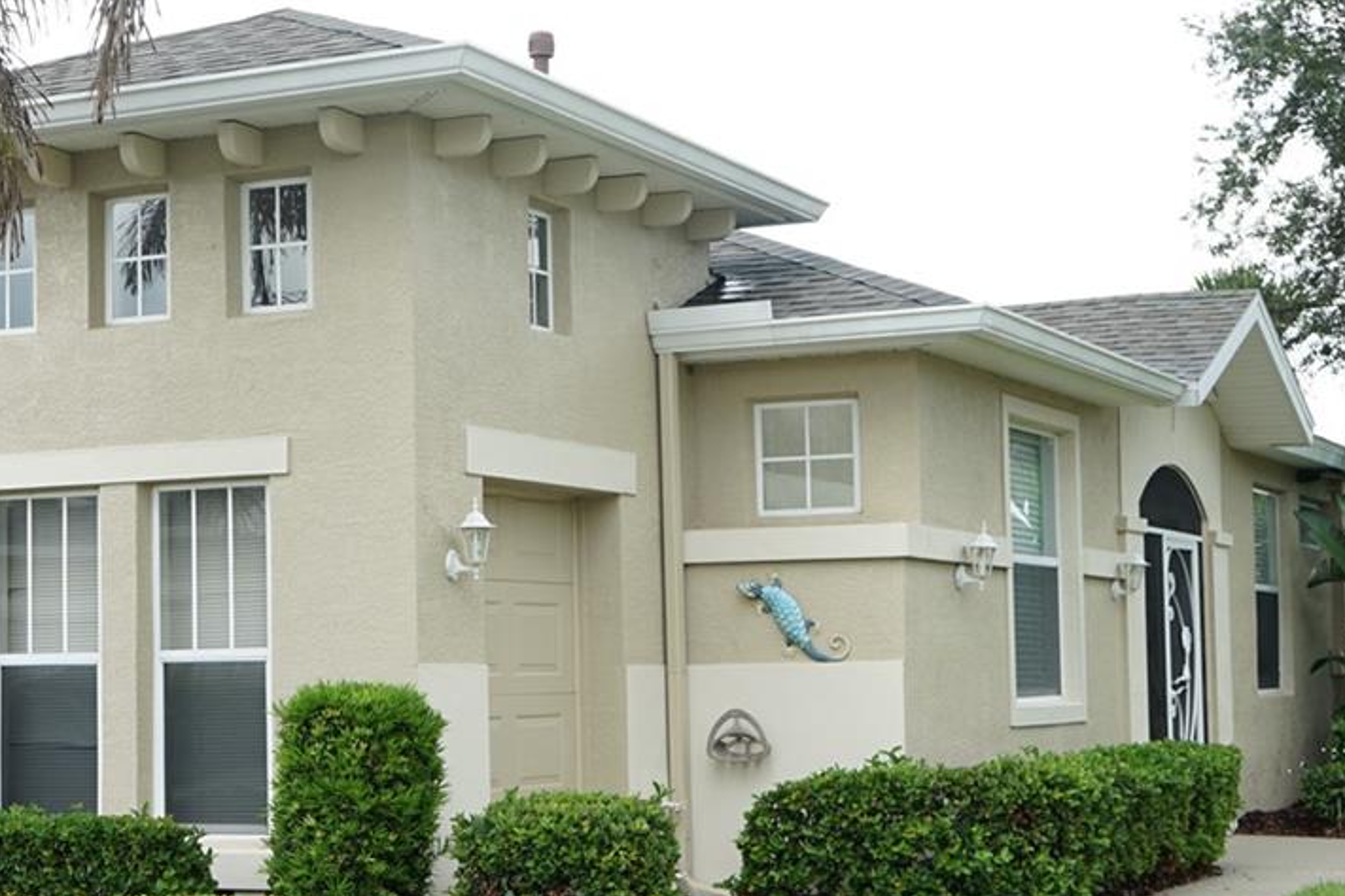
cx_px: 479
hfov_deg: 27.9
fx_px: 2690
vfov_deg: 18.9
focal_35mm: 72
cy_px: 476
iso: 100
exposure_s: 1/80
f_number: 6.3
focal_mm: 32
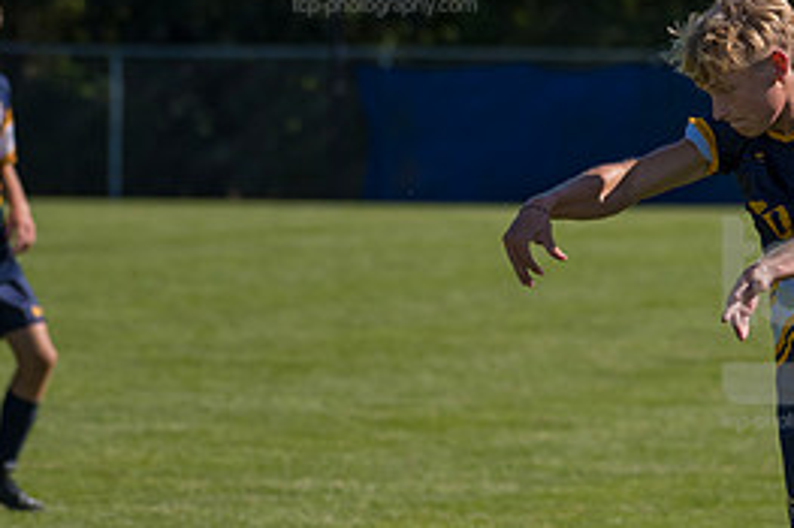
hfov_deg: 4.4
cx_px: 815
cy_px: 324
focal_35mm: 464
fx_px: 10227
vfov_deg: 3.0
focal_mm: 210
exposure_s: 1/2000
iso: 320
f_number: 5.6
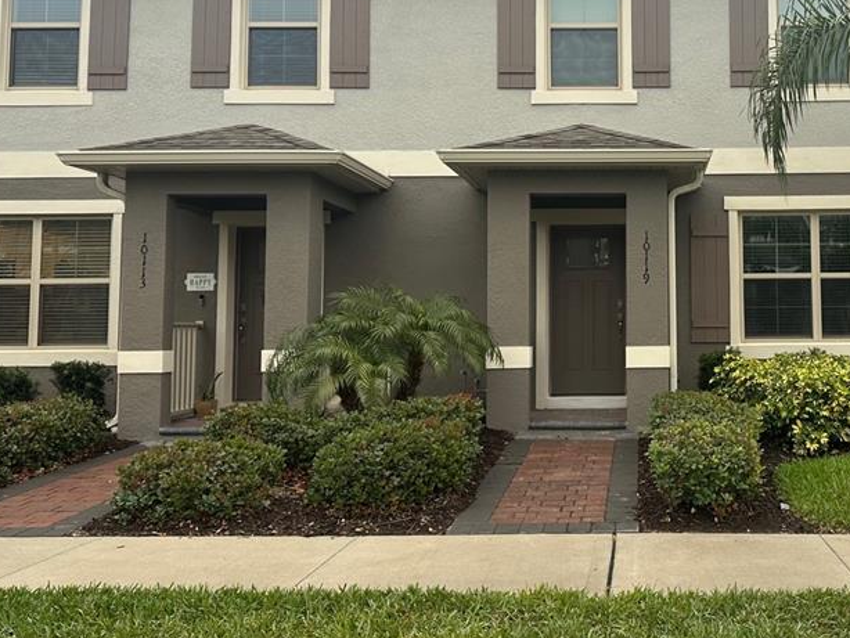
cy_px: 244
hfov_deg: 45.0
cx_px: 646
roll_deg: +0.4
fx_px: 983
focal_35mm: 40
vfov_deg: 35.8
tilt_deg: +4.4
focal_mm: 6.86
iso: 80
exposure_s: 1/448
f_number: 1.78
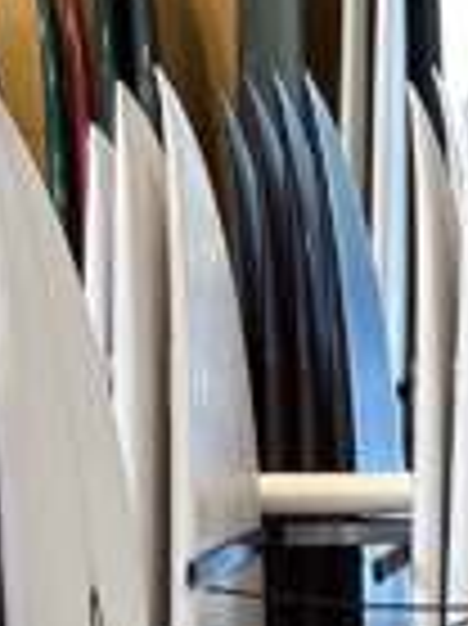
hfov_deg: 8.0
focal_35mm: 178
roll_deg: -1.9
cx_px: 891
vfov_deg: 10.2
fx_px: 3214
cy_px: 1270
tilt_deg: -15.9
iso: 64
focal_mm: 3.3
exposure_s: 1/50
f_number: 2.4
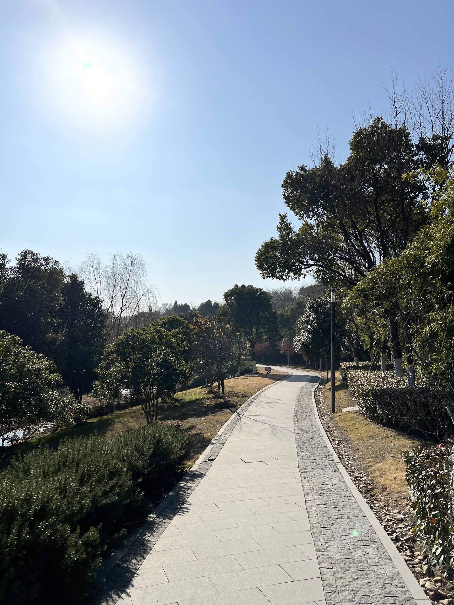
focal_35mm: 26
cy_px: 302
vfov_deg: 67.3
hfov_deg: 53.1
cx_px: 227
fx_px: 455
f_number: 1.5
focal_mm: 5.7
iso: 40
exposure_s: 1/16393
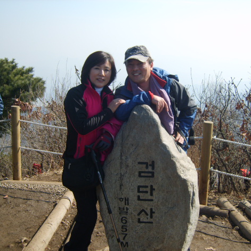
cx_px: 144
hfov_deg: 39.9
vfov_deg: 40.0
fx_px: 345
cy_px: 127
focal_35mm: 42
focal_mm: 7.4
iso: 50
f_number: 7.1
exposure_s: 1/180
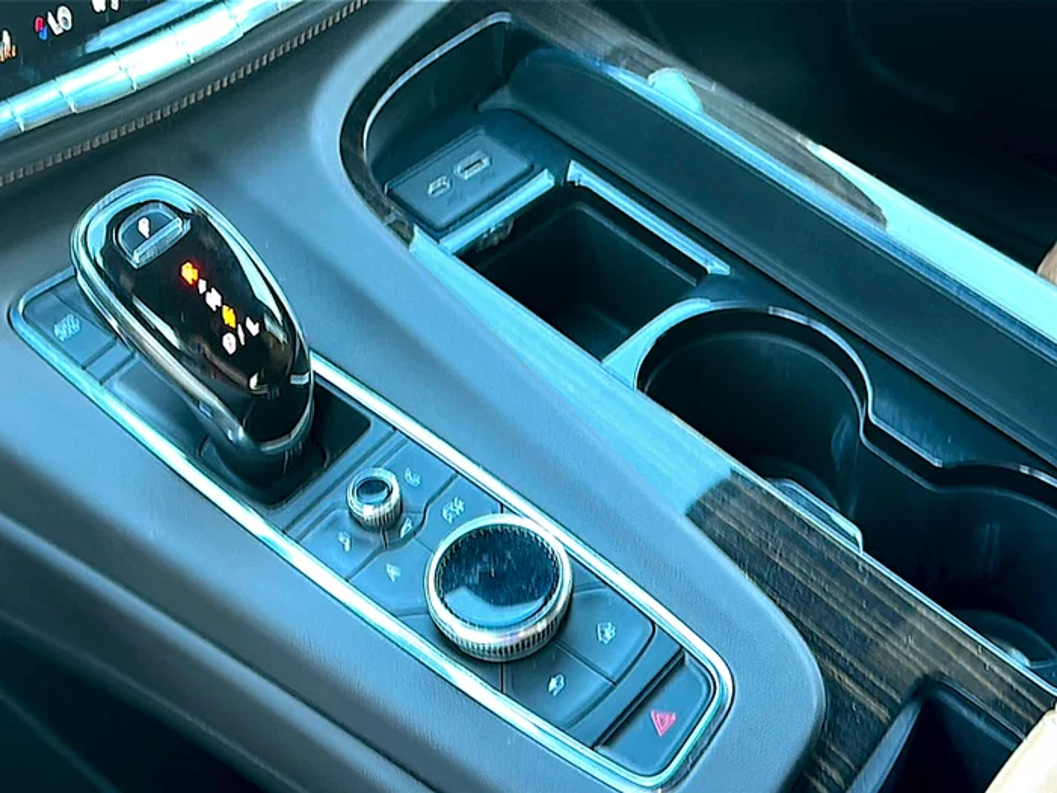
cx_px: 528
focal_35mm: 46
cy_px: 396
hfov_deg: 41.2
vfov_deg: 31.5
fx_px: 1405
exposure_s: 1/40
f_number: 1.78
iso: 64
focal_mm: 6.86
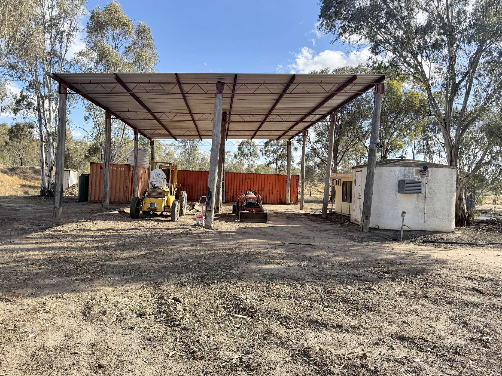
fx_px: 363
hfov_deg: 69.4
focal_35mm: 25
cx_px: 244
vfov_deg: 54.9
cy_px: 187
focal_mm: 6.76
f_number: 1.78
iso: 100
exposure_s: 1/2907
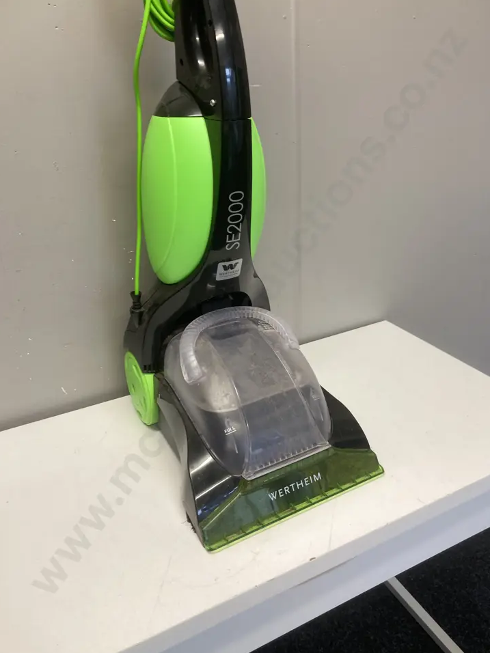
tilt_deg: -22.8
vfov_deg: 59.9
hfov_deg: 46.8
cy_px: 313
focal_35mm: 30
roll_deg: +1.9
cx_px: 249
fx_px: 566
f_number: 1.8
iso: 50
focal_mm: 3.99
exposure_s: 1/50
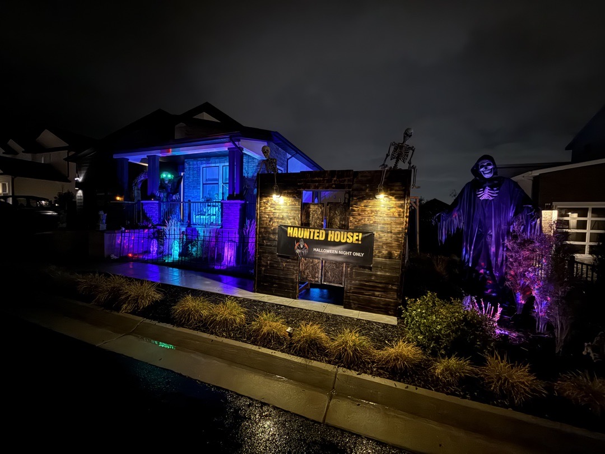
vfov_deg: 85.7
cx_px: 302
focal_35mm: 14
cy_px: 227
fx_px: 245
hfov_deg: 102.1
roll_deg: -1.7
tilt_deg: -1.7
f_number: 2.2
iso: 2500
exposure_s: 1/10
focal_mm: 2.22
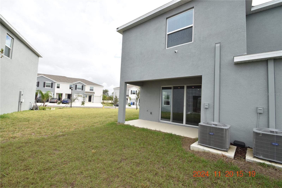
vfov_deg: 77.3
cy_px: 94
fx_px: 117
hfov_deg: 100.4
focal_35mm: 15
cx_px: 141
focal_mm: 10
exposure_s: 1/250
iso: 200
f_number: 8
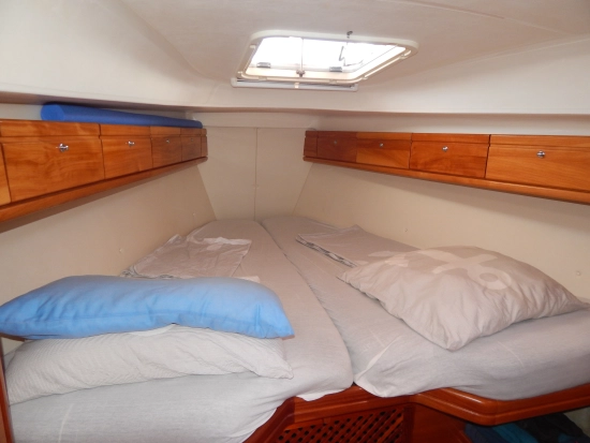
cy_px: 222
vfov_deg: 58.9
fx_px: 392
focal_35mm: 23
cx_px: 295
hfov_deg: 73.9
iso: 200
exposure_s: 1/30
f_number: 3
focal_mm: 4
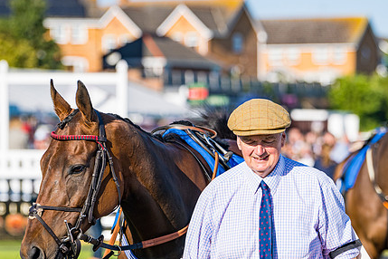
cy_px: 188
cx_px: 243
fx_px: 2662
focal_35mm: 247
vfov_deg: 5.6
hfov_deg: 8.3
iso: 200
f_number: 4
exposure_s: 1/2000
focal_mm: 140
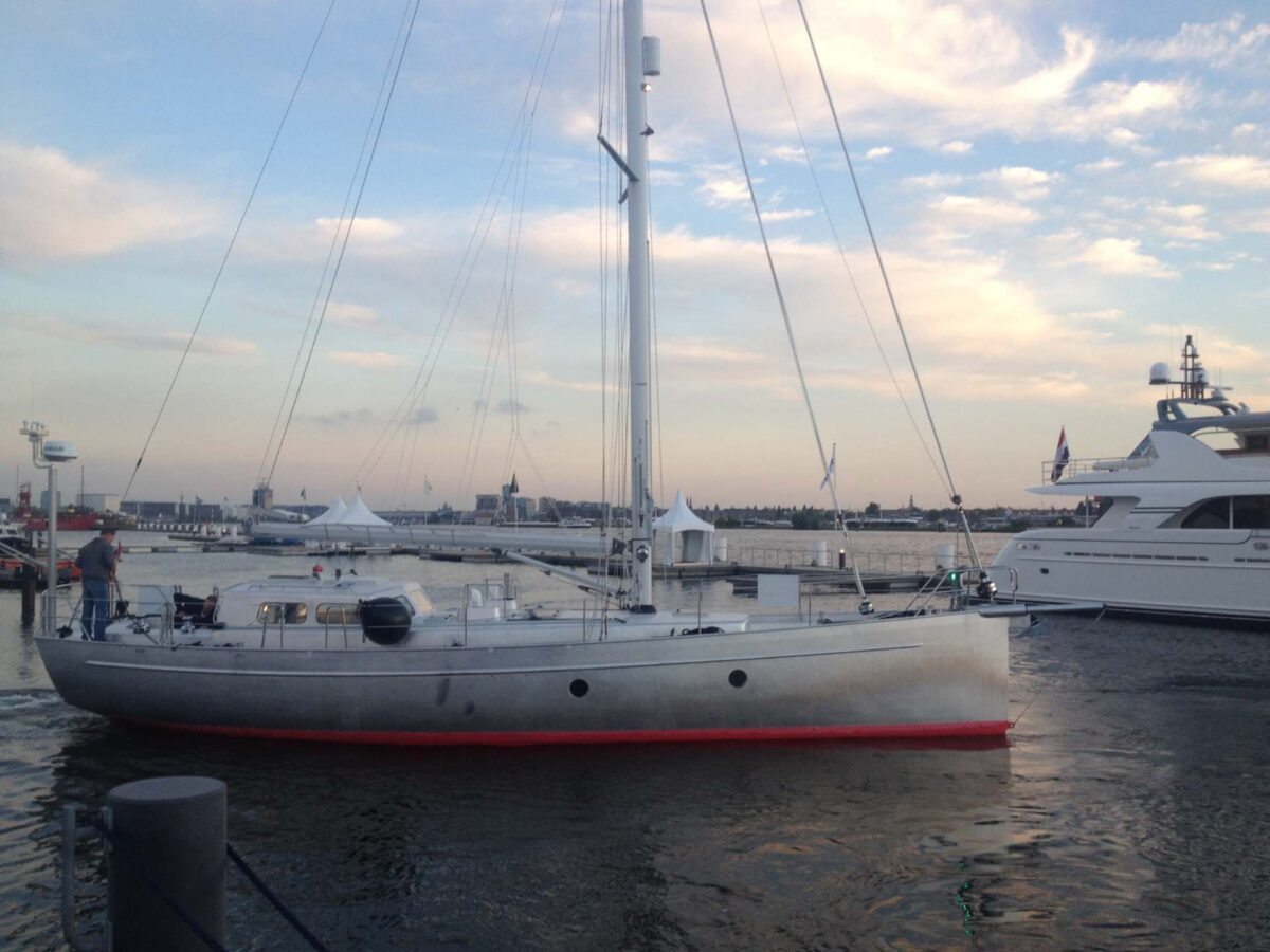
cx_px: 635
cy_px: 476
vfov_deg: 40.7
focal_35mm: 35
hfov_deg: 52.6
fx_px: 1284
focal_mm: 4.28
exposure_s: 1/143
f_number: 2.4
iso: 50
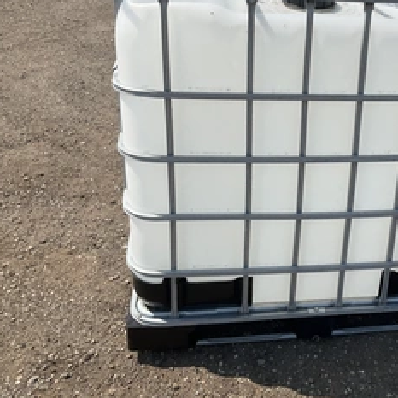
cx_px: 318
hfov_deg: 37.0
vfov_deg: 38.0
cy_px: 143
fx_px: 572
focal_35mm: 44
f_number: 1.8
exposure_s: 1/2538
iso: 25
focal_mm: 3
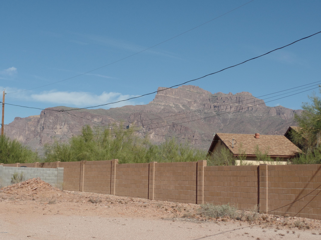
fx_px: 593
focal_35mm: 64
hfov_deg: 30.3
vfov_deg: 22.9
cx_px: 160
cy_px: 120
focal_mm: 11.4
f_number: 3.6
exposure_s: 1/1500
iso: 80
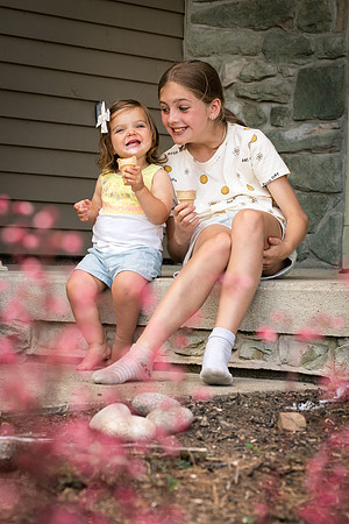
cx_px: 206
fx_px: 1854
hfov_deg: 10.8
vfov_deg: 16.1
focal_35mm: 128
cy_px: 262
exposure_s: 1/320
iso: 640
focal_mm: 85
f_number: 6.3
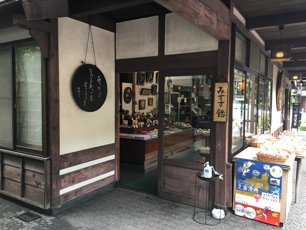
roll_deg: -0.3
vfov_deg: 48.2
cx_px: 153
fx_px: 256
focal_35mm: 29
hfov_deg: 61.7
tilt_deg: -3.1
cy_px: 115
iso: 25
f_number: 2.2
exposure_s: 1/30
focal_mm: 4.15
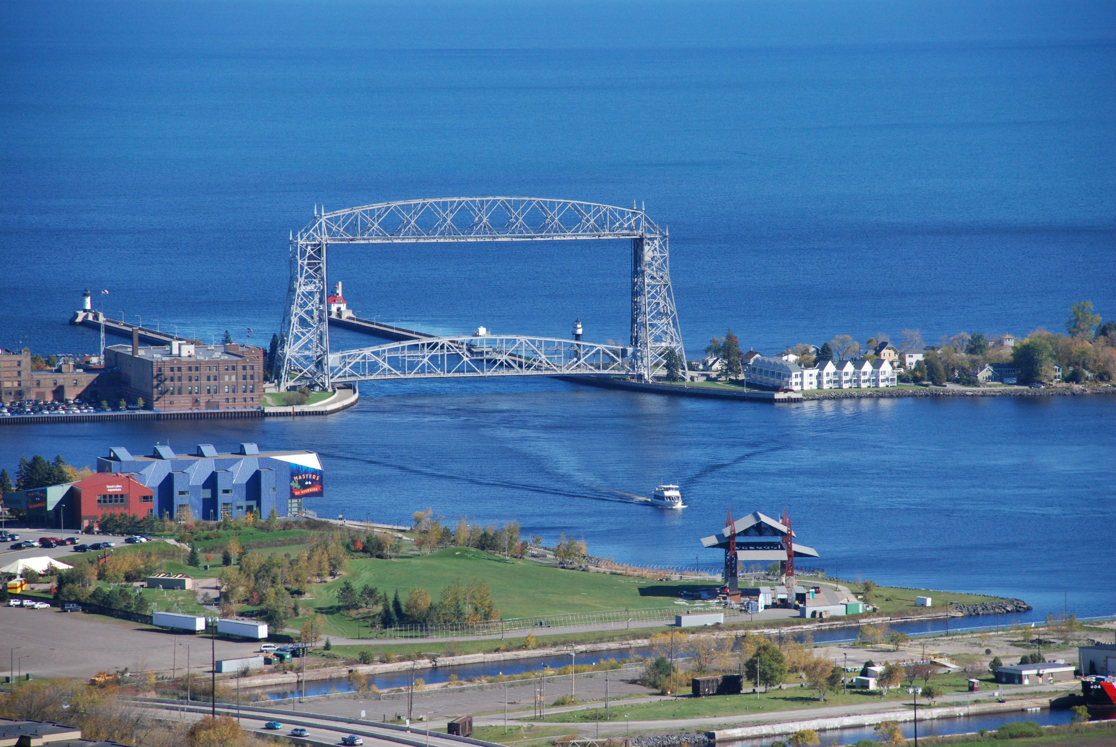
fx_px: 6285
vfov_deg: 6.8
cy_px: 374
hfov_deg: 10.1
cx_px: 558
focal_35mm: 202
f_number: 8
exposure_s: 1/1000
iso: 400
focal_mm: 135
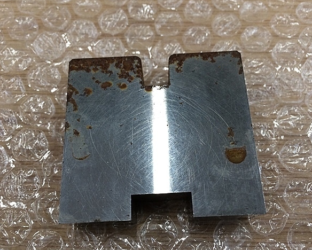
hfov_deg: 57.1
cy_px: 122
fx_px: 286
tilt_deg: -69.7
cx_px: 158
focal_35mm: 31
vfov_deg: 47.2
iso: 80
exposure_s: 1/30
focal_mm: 4.15
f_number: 2.2
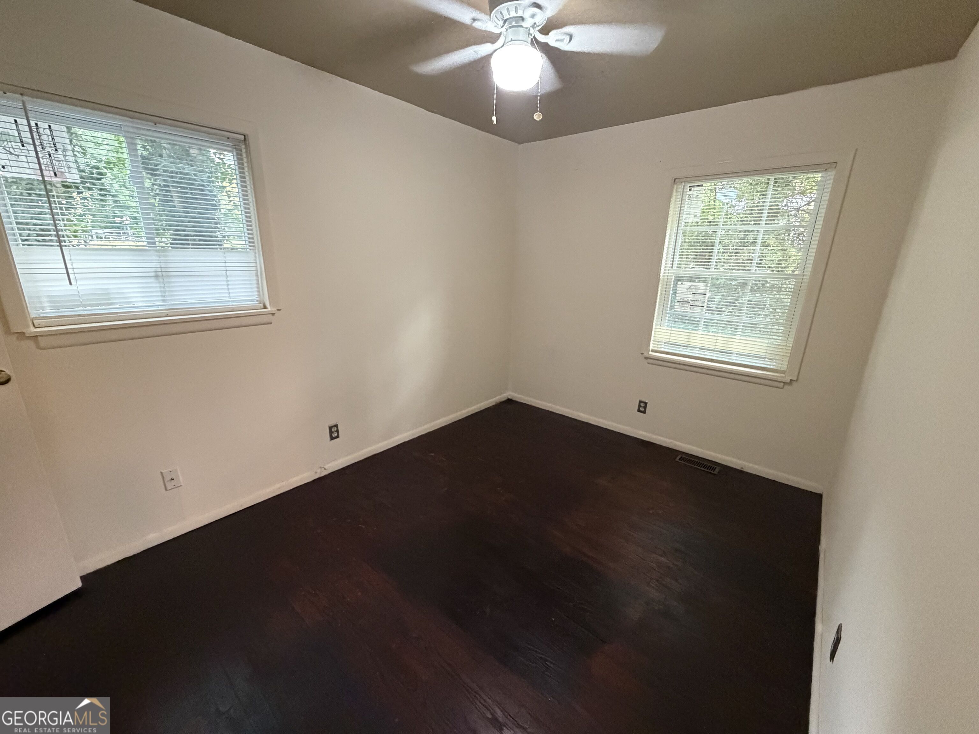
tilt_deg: -16.1
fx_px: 396
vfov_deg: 85.7
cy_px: 367
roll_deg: -1.7
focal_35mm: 14
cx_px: 490
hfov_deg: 102.1
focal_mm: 2.22
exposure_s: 1/60
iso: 800
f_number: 2.2
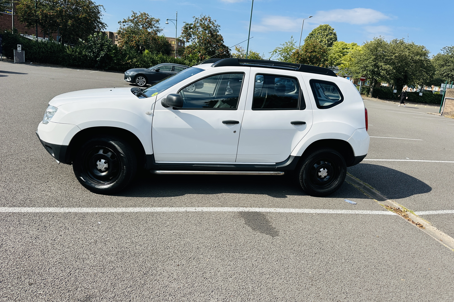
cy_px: 143
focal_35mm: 25
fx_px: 315
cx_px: 227
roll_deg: -6.3
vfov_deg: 51.3
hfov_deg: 71.5
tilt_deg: -8.6
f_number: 1.78
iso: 80
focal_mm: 6.86
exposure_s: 1/4016
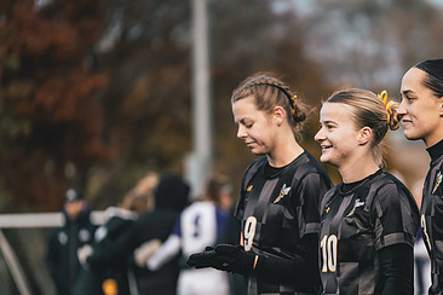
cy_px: 203
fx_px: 2928
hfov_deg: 8.6
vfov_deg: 5.8
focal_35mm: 238
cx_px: 343
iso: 800
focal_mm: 150
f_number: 2.8
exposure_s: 1/1600
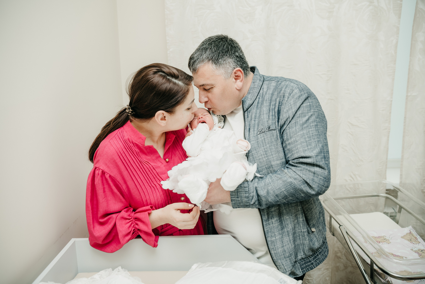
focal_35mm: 34
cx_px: 212
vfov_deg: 38.9
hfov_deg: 55.8
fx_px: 401
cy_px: 142
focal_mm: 34
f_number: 4
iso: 160
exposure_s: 1/160
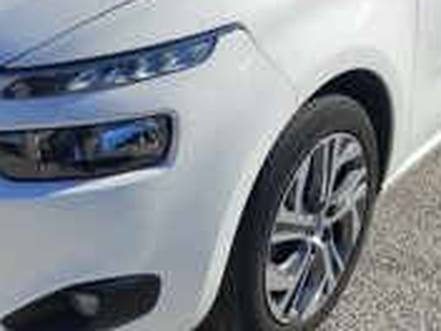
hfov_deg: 28.4
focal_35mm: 68
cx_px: 155
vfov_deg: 21.1
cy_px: 20
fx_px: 866
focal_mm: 5.43
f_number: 1.89
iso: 50
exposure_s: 1/1852
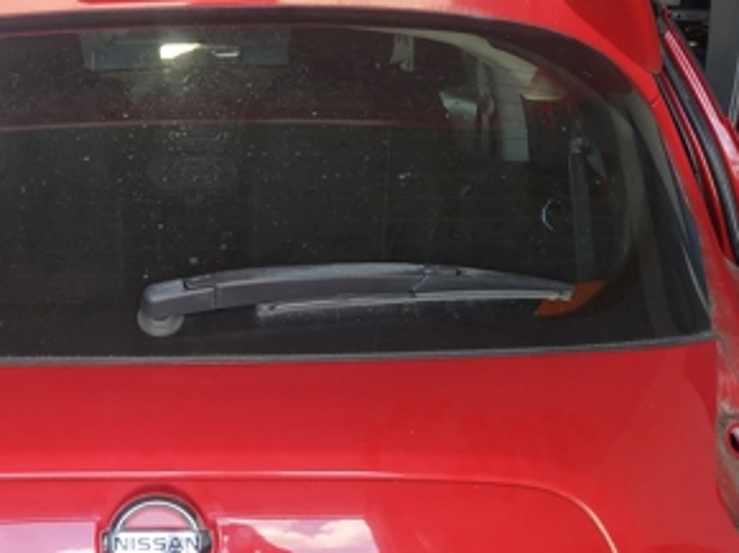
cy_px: 387
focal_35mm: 53
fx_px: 1131
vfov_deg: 27.2
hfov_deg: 35.0
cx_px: 140
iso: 250
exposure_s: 1/144
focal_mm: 3.94
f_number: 1.9
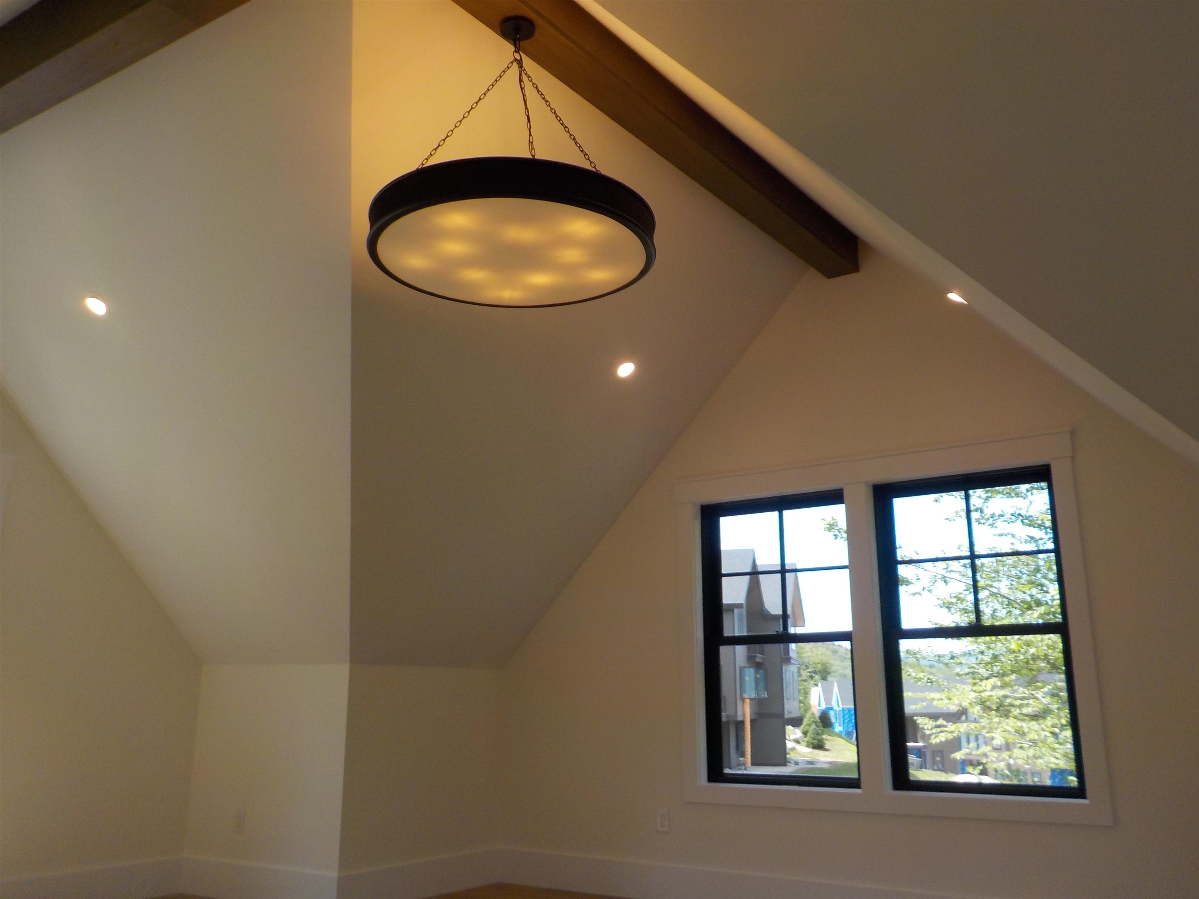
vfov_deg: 46.8
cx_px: 600
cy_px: 450
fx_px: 1039
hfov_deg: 60.0
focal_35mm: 30
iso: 125
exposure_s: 1/200
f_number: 3.3
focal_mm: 4.1
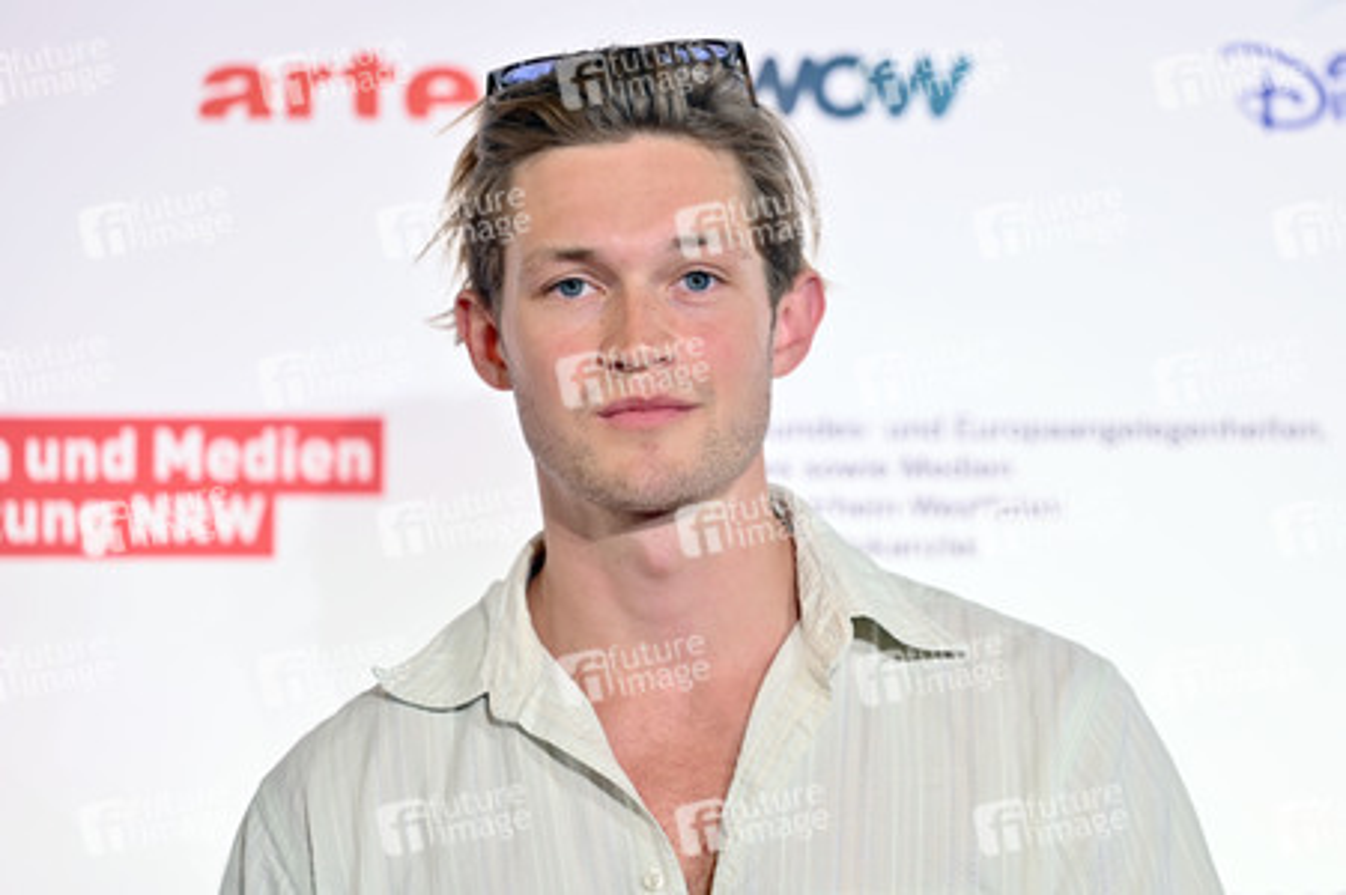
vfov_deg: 12.4
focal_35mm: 110
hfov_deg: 18.6
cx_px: 673
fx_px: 4110
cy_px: 448
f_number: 2.8
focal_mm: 110
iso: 640
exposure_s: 1/320
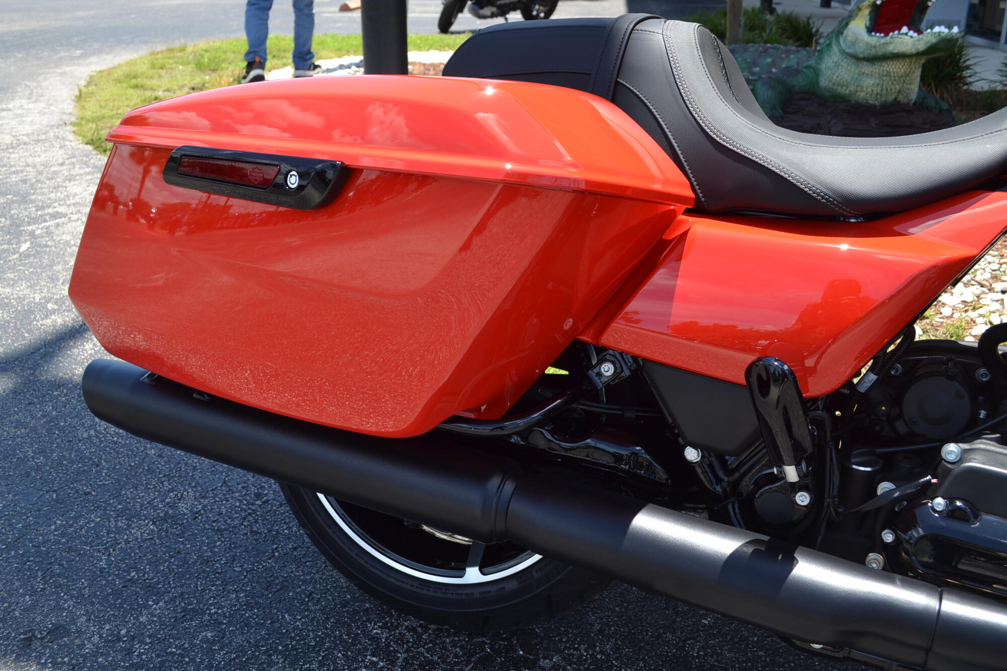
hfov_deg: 57.2
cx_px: 504
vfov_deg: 40.0
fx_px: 923
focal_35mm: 33
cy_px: 336
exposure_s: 1/160
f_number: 6.3
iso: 100
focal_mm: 22
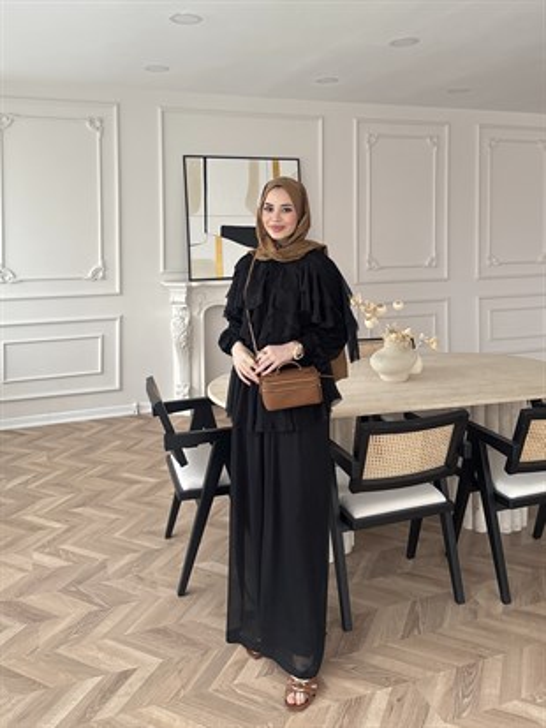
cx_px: 273
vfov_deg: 71.6
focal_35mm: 24
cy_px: 364
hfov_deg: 56.8
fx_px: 504
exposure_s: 1/60
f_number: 1.78
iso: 320
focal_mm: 6.76
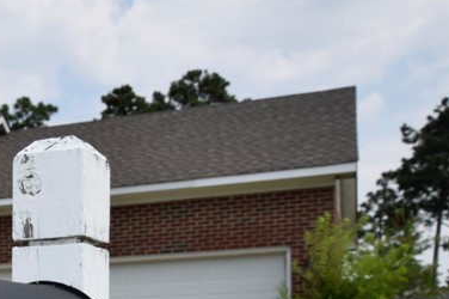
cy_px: 353
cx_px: -128
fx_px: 972
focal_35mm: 78
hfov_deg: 23.2
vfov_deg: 16.8
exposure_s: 1/200
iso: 100
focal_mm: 18
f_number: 10
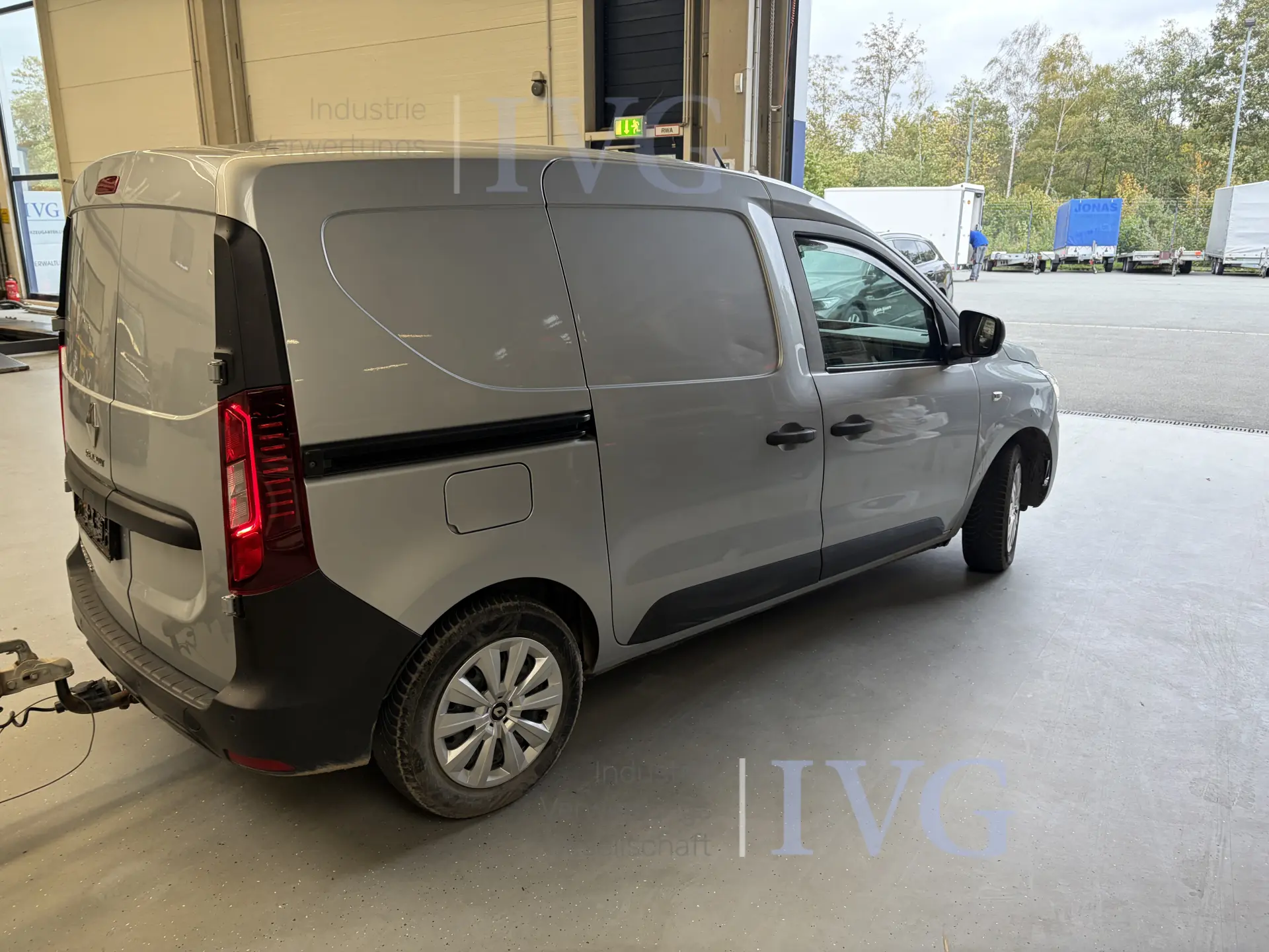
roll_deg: +0.5
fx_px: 953
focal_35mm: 26
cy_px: 476
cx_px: 634
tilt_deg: -14.6
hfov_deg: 67.3
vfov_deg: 53.1
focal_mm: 5.96
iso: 125
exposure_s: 1/91
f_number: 1.6
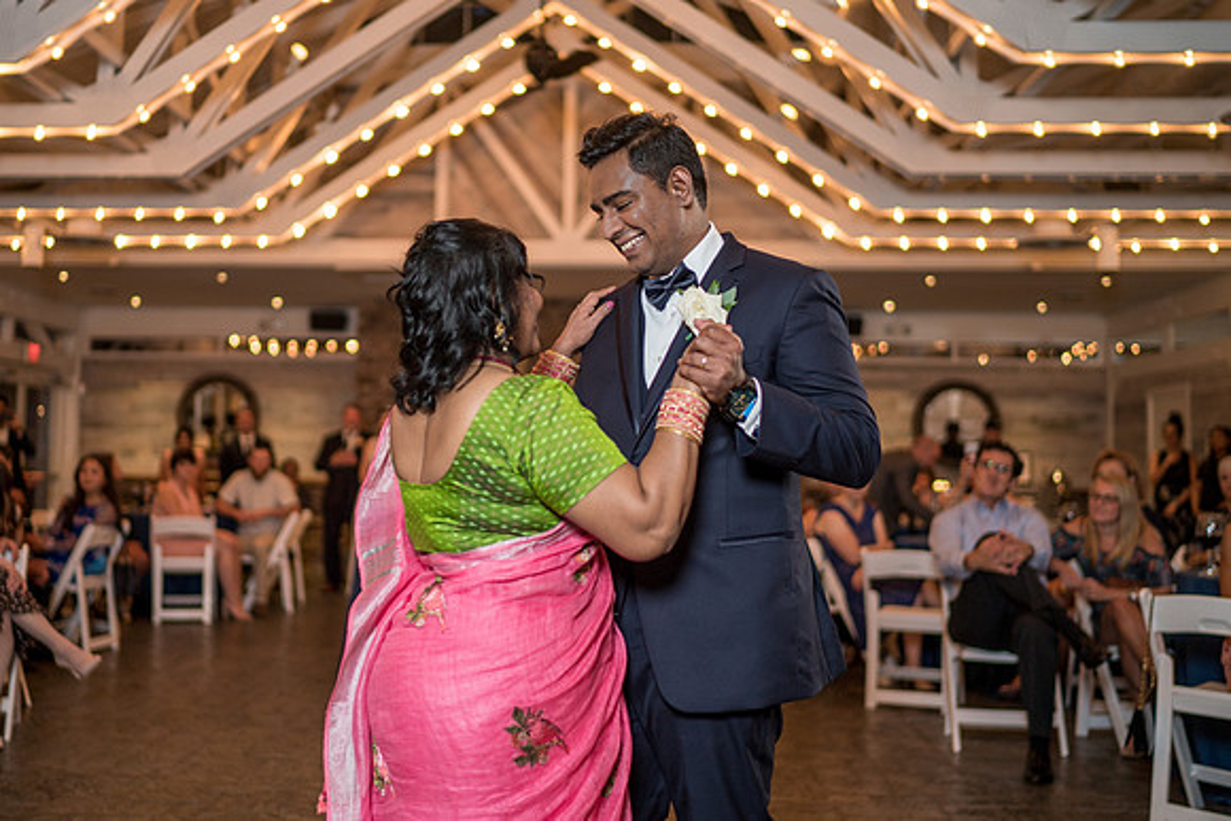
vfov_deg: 32.8
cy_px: 357
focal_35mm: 41
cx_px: 536
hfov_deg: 47.5
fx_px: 1395
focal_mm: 35
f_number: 1.4
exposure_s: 1/200
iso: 250
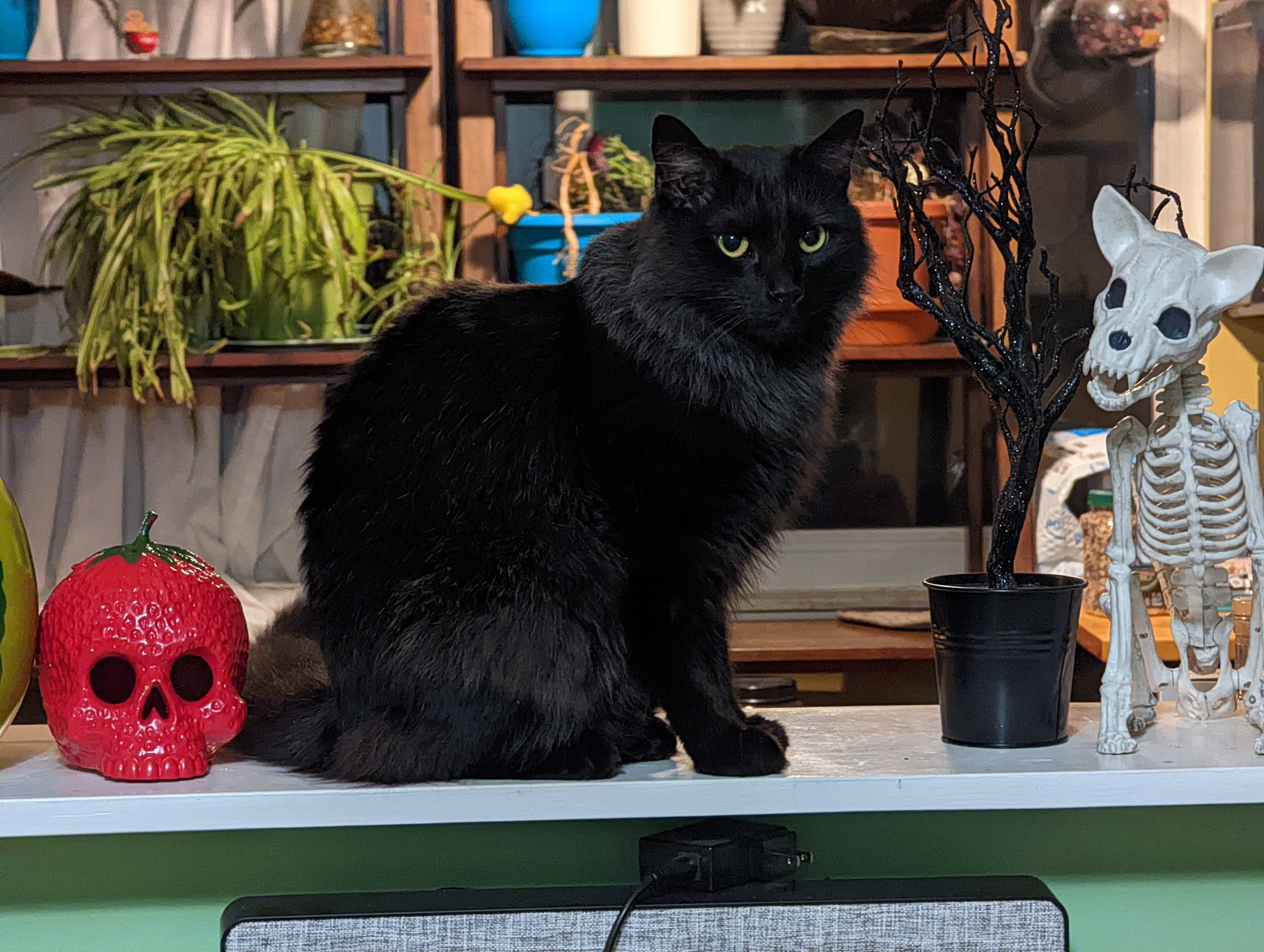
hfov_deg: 18.9
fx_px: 3803
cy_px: 476
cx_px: 632
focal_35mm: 104
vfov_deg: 14.3
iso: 1478
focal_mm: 19
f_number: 3.5
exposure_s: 1/24
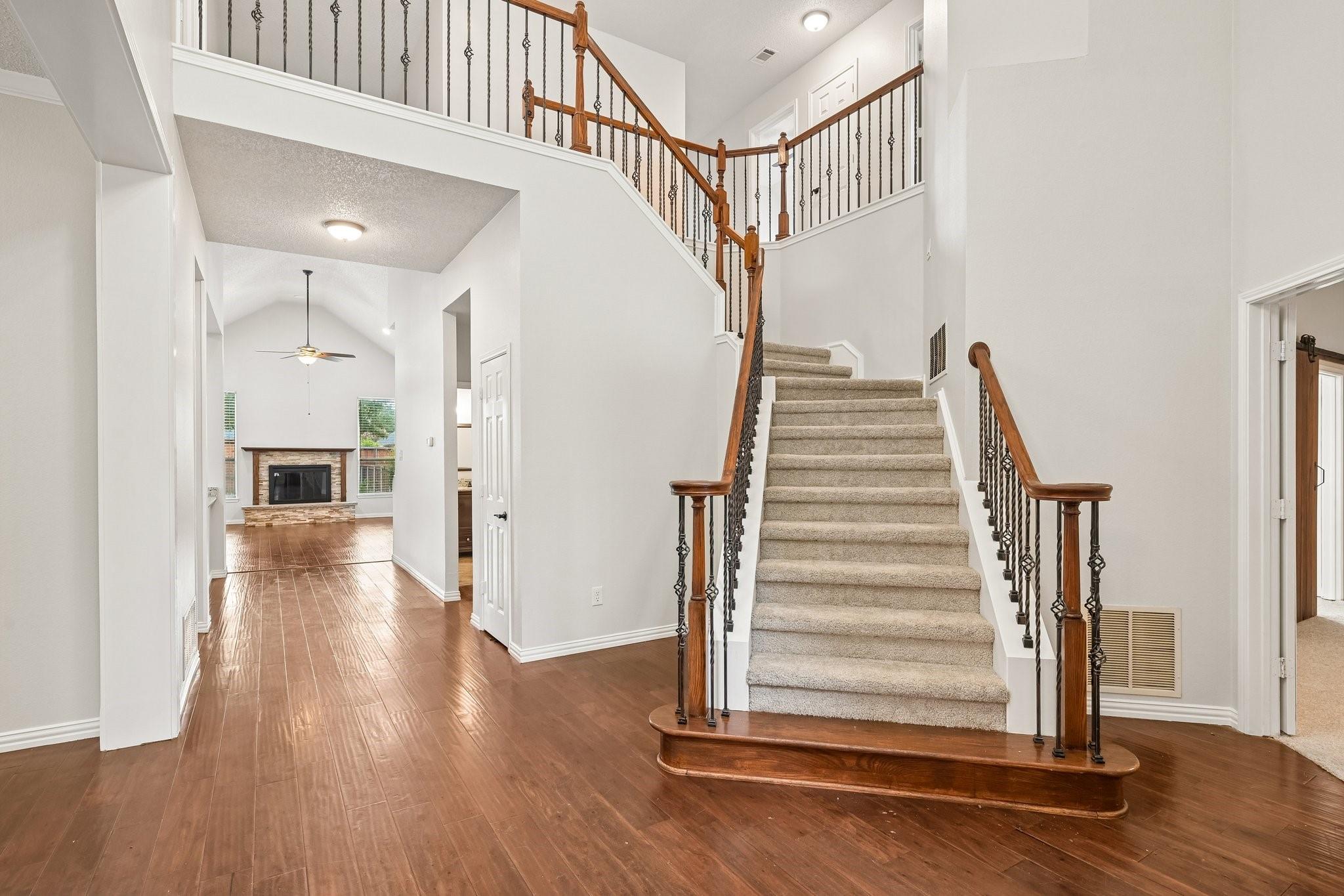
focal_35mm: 18
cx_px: 672
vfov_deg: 68.9
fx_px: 653
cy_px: 448
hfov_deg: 91.6
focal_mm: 17.5
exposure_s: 1/6
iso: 400
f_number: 8
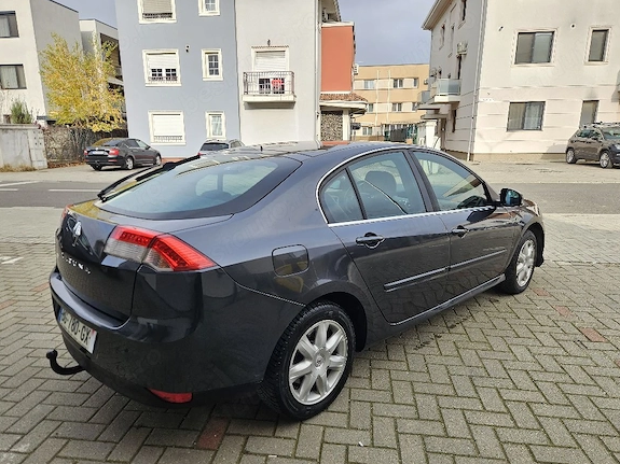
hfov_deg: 71.6
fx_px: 430
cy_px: 238
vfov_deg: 56.8
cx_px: 302
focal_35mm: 24
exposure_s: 1/556
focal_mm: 5.4
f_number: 1.8
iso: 25
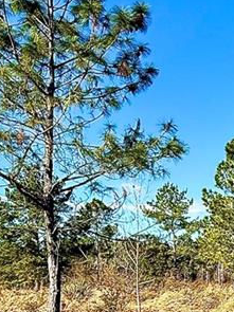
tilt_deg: +0.7
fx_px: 514
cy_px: 285
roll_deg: +0.7
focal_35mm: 57
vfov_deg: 32.1
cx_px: 242
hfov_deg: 24.3
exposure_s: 1/1497
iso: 50
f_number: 2.2
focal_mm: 2.22
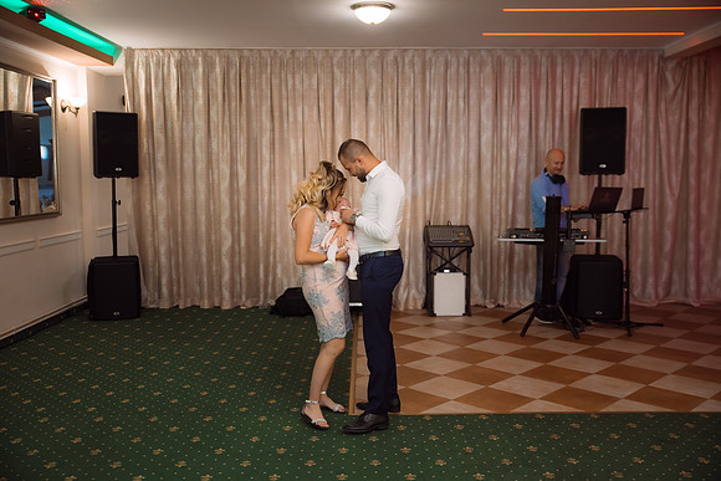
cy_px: 240
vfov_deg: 37.9
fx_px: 701
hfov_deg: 54.4
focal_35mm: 35
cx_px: 360
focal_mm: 35
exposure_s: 1/200
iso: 1250
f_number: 2.8
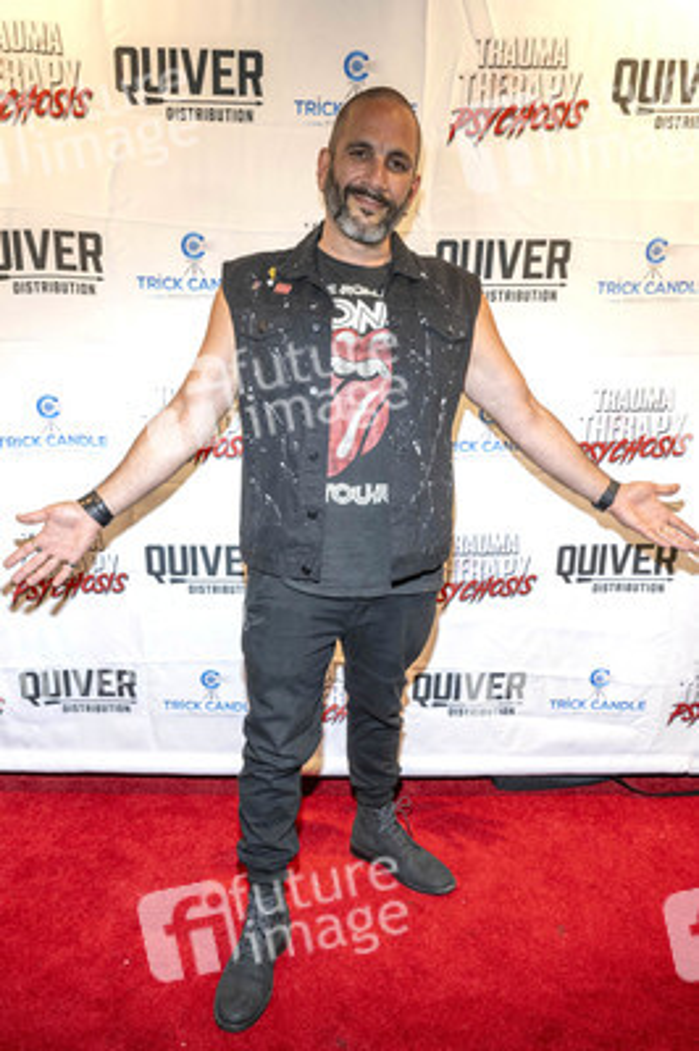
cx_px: 350
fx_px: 700
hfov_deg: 53.1
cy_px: 526
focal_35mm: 24
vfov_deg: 73.8
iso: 800
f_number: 5.6
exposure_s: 1/200
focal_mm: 24
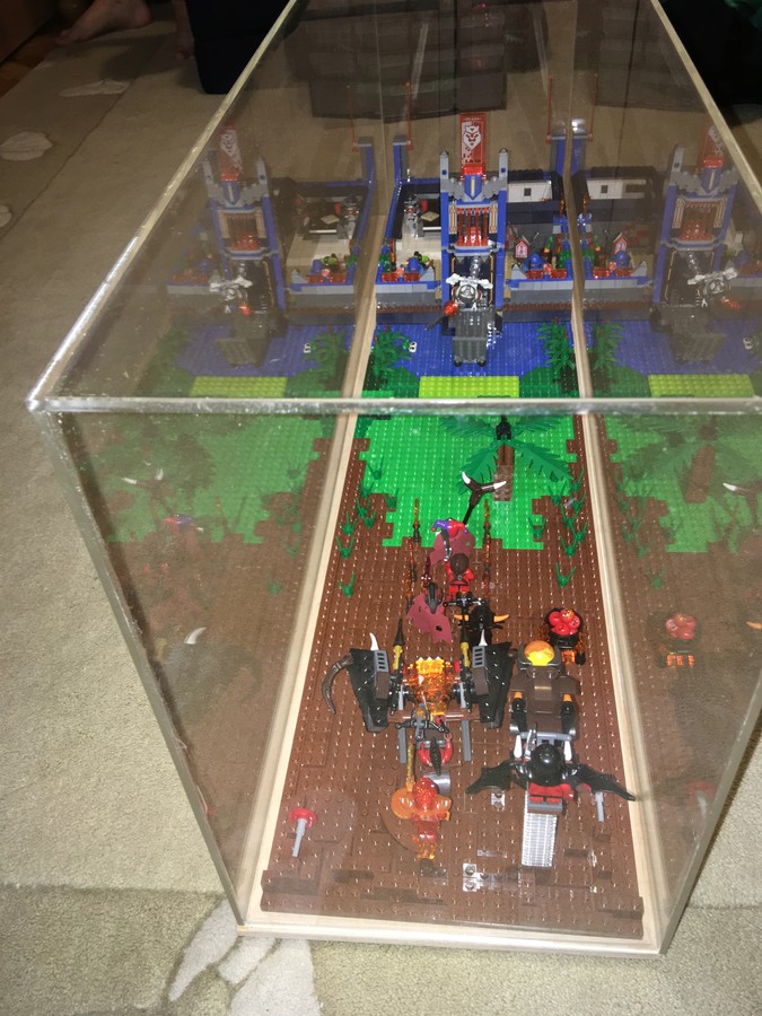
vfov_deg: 61.7
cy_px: 508
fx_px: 851
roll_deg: +6.3
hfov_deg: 48.2
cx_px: 381
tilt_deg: -42.8
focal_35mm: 29
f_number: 2.2
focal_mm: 4.15
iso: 64
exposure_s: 1/17
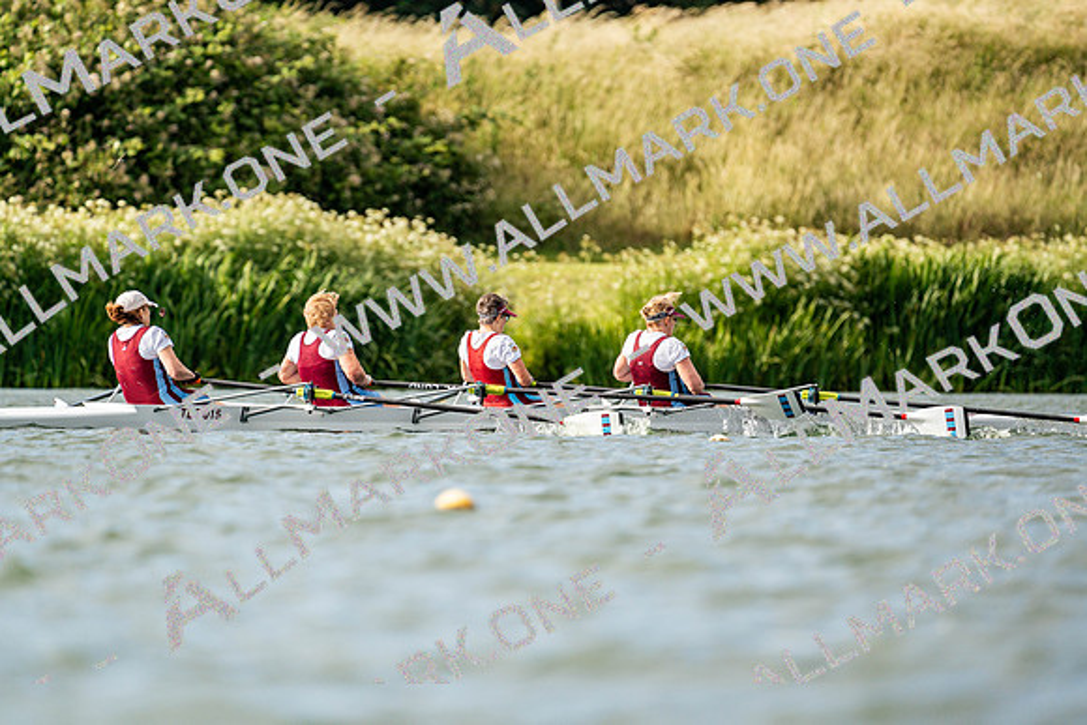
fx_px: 18120
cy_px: 362
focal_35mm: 600
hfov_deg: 3.4
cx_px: 544
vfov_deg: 2.3
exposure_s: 1/2000
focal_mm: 600
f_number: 6.3
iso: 400
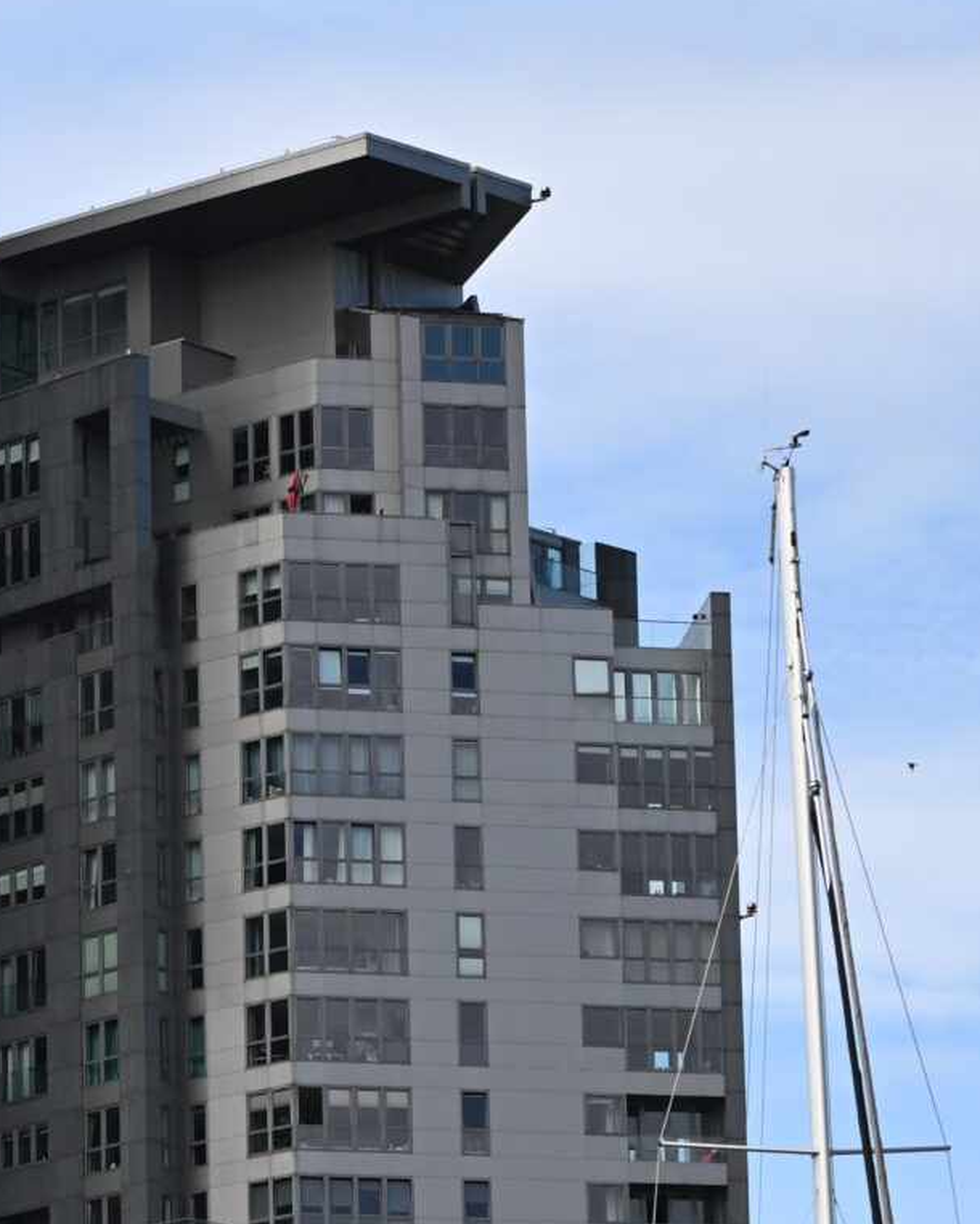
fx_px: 7538
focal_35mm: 208
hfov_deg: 7.4
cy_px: 1060
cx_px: -92
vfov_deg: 9.3
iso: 400
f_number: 4
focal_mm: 66
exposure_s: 1/3200
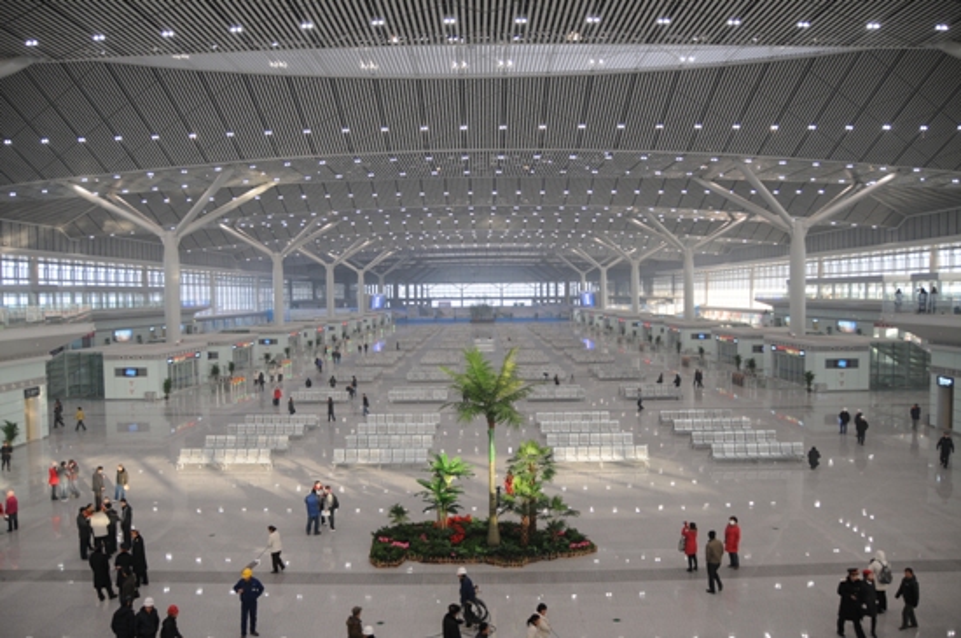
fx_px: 720
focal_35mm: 27
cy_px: 319
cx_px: 480
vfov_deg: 47.8
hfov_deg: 67.5
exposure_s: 1/50
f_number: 3.5
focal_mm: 18
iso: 200
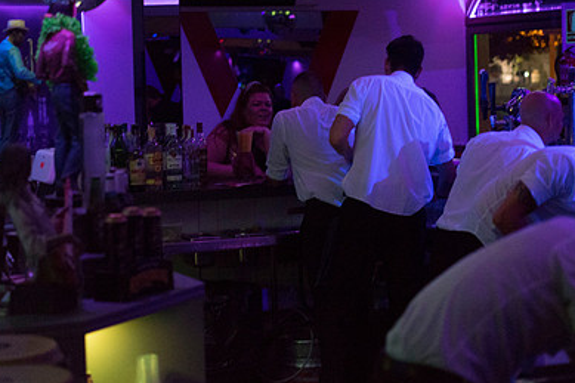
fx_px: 1309
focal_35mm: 82
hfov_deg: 24.8
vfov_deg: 16.6
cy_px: 115
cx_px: 300
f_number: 2
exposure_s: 1/160
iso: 5000
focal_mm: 55
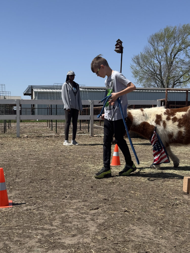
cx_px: 95
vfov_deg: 39.7
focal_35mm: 48
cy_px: 126
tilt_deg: -2.5
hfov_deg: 30.3
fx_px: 351
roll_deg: +0.8
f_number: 1.78
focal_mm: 6.76
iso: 64
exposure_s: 1/4975
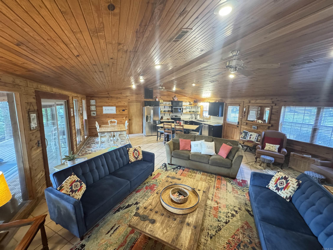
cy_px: 125
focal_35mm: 14
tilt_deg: -9.6
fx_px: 135
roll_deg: -1.7
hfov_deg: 102.1
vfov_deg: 85.7
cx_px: 166
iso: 1250
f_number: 2.2
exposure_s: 1/30
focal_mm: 2.22
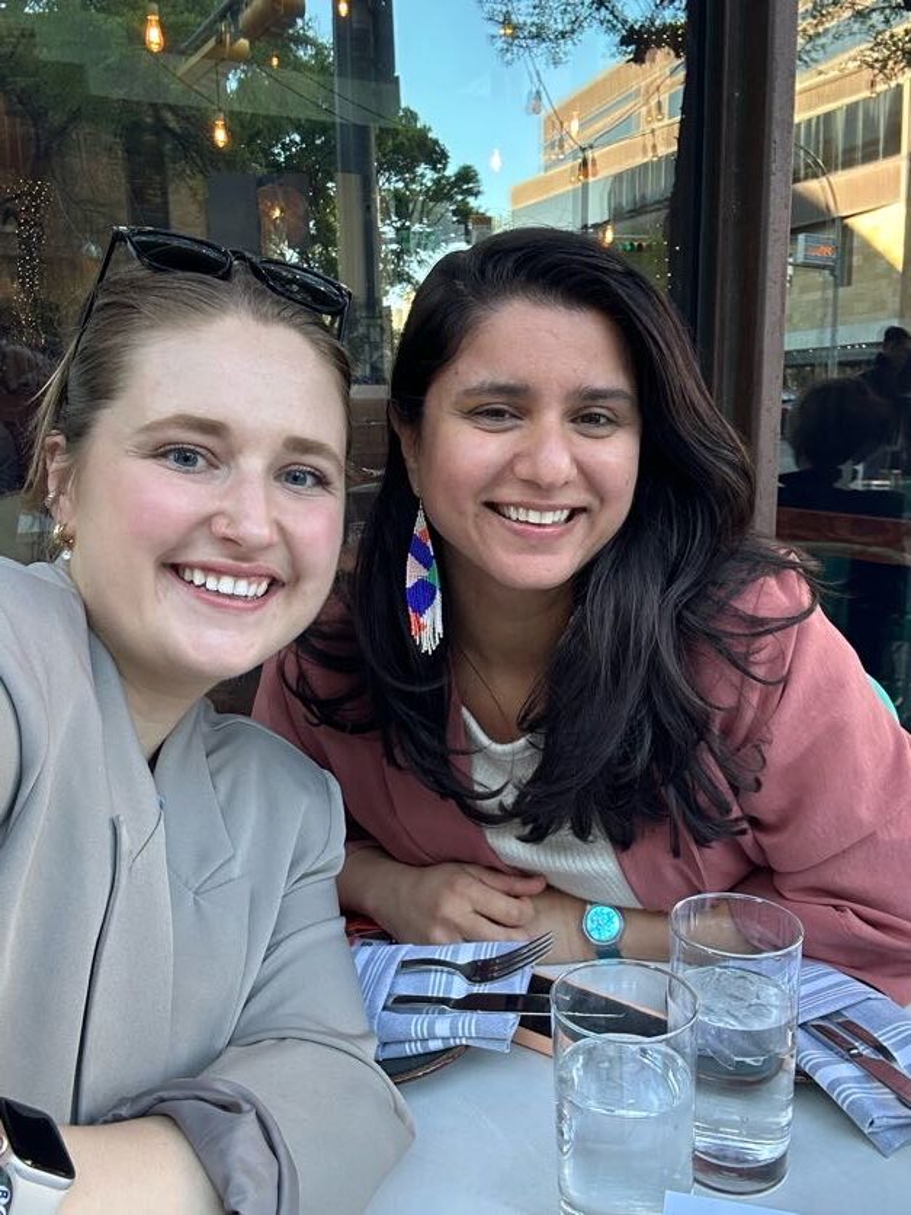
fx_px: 1053
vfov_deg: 60.0
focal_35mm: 30
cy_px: 608
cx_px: 456
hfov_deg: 46.8
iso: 50
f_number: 1.9
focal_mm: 2.69
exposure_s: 1/60
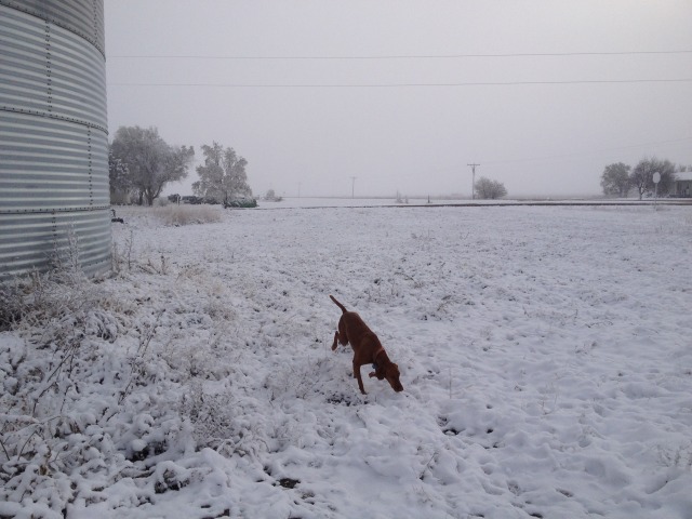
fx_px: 700
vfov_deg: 40.7
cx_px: 346
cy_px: 260
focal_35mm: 35
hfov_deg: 52.6
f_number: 2.4
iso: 50
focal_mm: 4.28
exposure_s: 1/3247
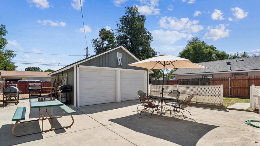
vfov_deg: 60.9
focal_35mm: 18
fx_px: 124
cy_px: 81
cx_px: 131
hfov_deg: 92.7
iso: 100
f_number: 14
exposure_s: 1/100
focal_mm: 17
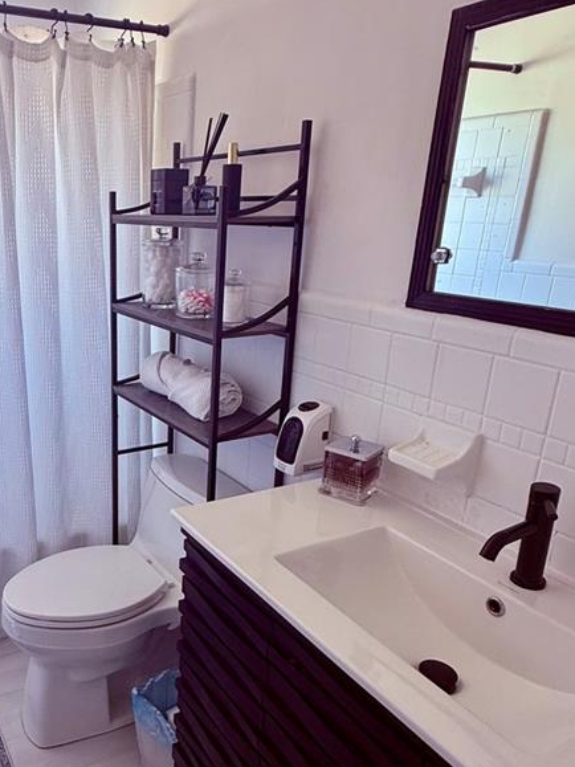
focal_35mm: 29
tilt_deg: -18.2
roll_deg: -0.7
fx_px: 643
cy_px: 425
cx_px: 115
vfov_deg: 61.5
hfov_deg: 45.8
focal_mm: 2.22
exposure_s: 1/99
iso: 100
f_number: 2.2
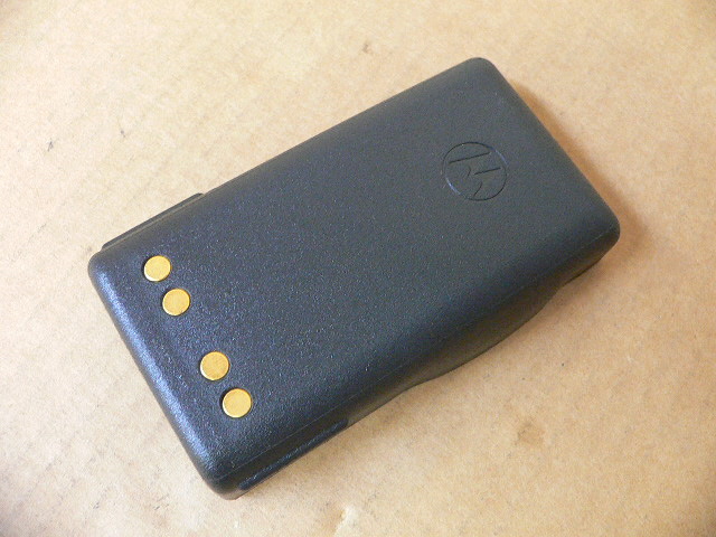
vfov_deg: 40.7
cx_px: 358
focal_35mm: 35
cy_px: 268
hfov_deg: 52.6
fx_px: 724
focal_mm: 4.6
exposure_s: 1/6
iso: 200
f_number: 2.8
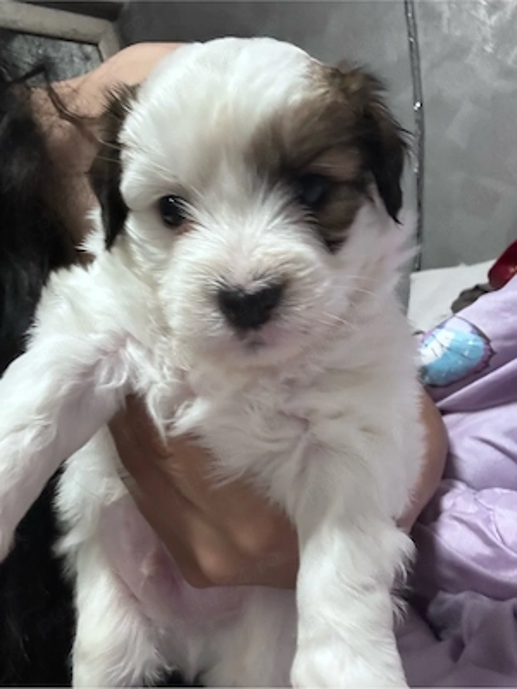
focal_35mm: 30
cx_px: 258
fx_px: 597
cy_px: 344
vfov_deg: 60.0
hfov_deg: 46.8
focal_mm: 2.69
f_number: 1.9
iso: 320
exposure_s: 1/50
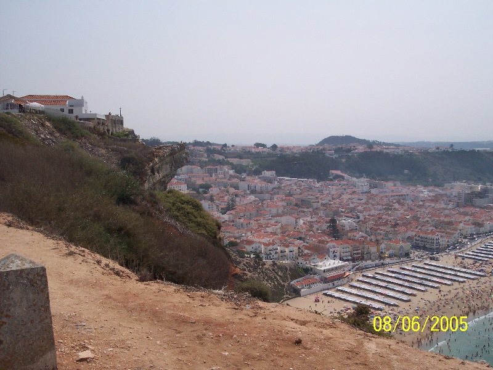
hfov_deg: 49.0
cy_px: 185
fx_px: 541
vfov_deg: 37.7
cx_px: 246
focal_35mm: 38
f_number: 4.8
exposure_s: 1/1000
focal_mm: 8
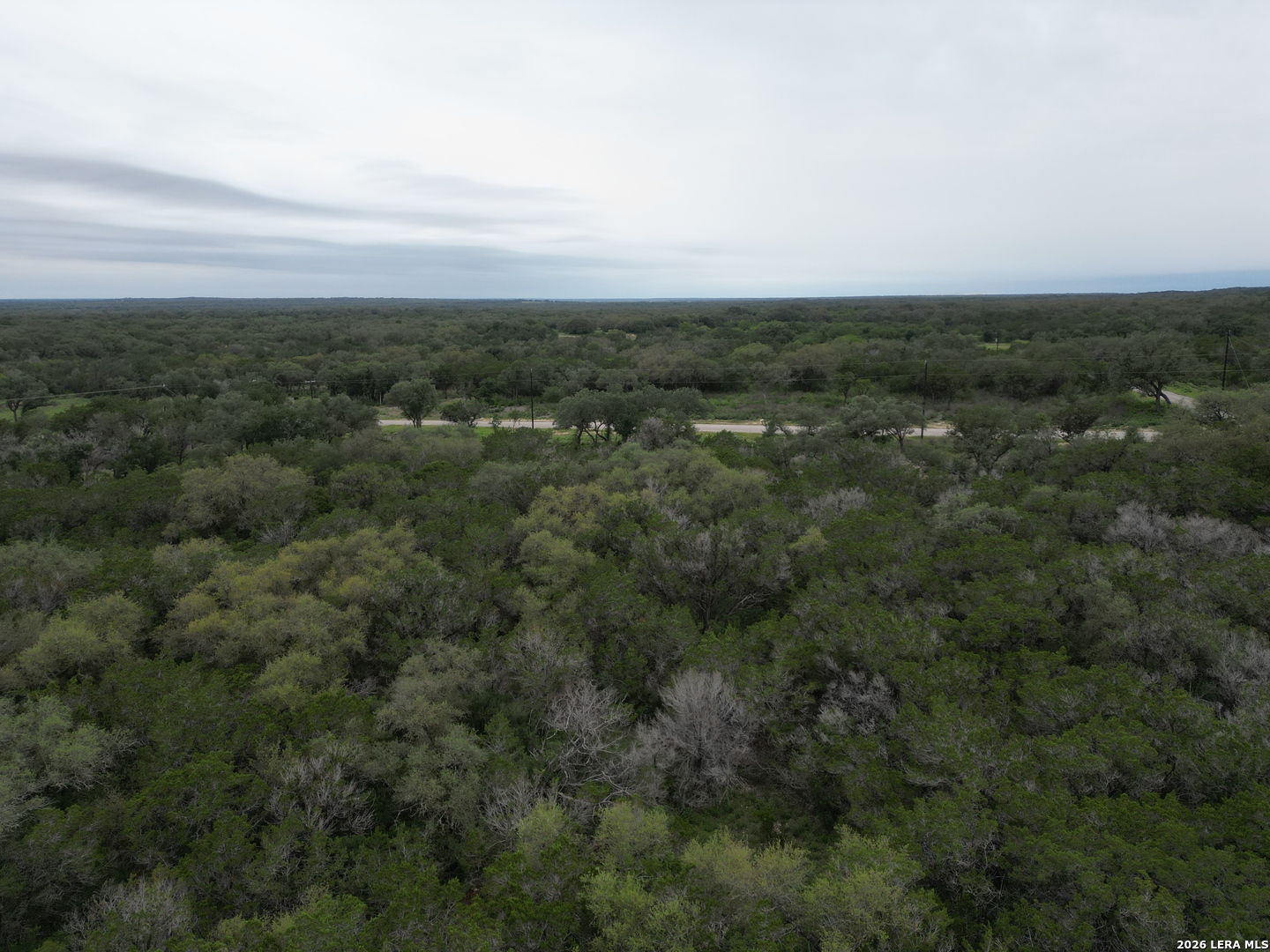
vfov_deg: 56.8
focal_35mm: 24
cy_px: 476
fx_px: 881
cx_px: 635
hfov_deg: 71.6
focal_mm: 6.72
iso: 100
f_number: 1.7
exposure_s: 1/3000
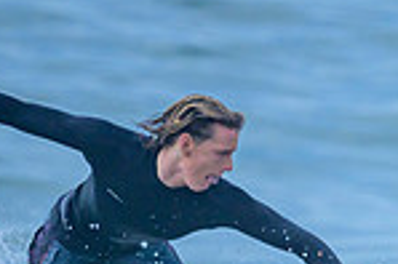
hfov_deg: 0.5
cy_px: 464
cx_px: 376
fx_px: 46150
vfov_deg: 0.3
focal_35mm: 4179
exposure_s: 1/3200
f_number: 6.3
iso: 360
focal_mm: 800
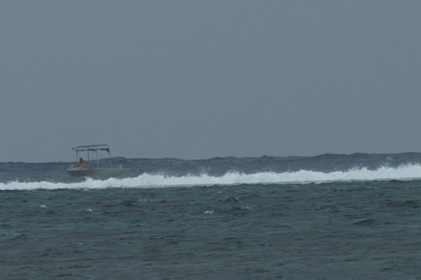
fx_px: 16904
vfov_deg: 0.9
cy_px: 179
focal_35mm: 1447
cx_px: -90
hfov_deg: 1.4
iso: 100
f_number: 11
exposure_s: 1/250
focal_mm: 300
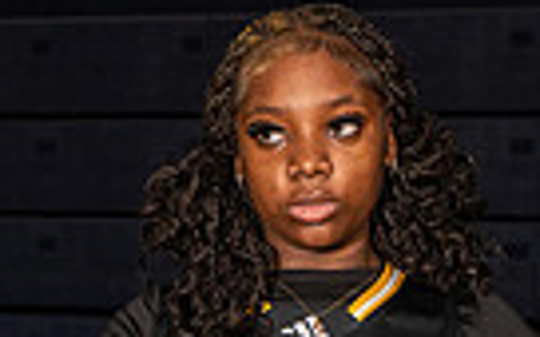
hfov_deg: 11.9
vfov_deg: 7.0
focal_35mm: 176
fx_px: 2590
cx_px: 322
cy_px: 809
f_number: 7.1
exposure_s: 1/320
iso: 400
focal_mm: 52
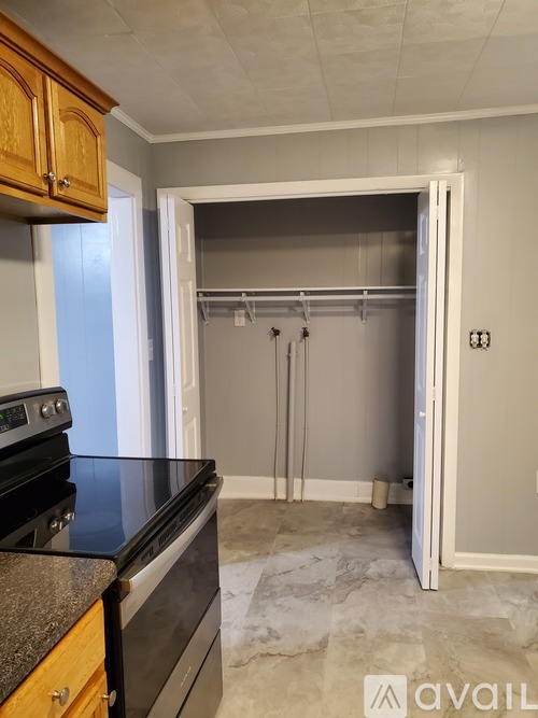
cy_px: 359
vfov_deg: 67.3
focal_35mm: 26
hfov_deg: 53.0
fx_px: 539
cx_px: 269
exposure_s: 1/40
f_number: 1.5
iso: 250
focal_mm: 4.3
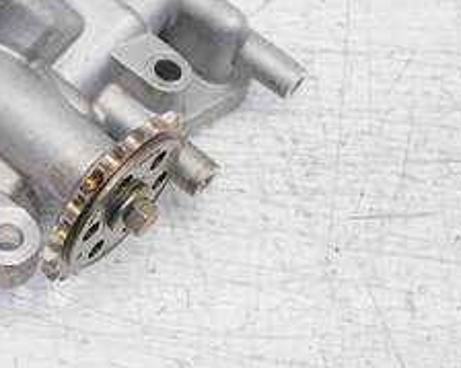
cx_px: 45
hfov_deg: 25.9
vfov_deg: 21.2
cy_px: 53
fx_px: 968
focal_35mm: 71
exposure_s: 1/100
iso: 200
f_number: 4
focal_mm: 17
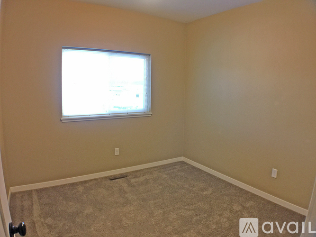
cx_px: 158
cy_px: 118
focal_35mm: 29
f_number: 2.2
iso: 50
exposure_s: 1/15
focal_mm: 4.15
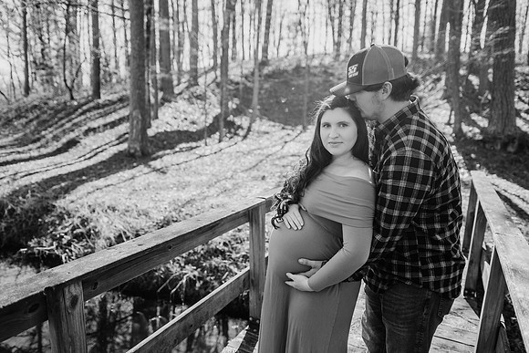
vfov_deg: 50.1
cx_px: 264
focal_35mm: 26
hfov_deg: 70.0
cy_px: 176
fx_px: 378
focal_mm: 24
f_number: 2.2
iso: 100
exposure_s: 1/500
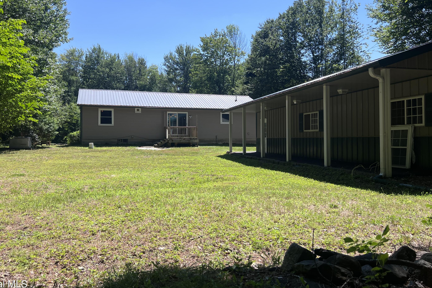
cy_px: 126
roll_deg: +0.8
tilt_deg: +0.9
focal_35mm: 29
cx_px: 207
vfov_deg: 44.9
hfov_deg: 63.6
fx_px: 348
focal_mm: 5.7
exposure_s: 1/2994
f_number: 1.5
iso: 50
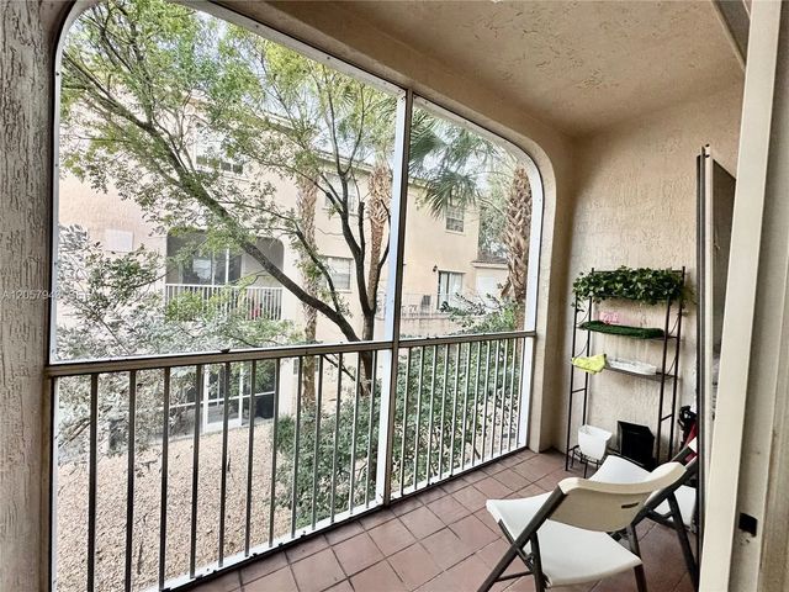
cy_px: 296
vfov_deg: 85.7
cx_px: 394
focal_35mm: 14
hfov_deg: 102.1
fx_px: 319
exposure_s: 1/120
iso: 125
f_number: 2.2
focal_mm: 2.22
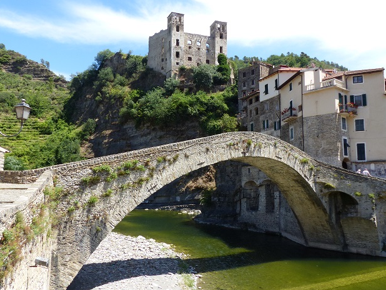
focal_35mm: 29
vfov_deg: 48.2
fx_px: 323
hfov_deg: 61.7
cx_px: 191
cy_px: 140
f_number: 4
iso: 100
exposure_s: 1/400
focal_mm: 5.1
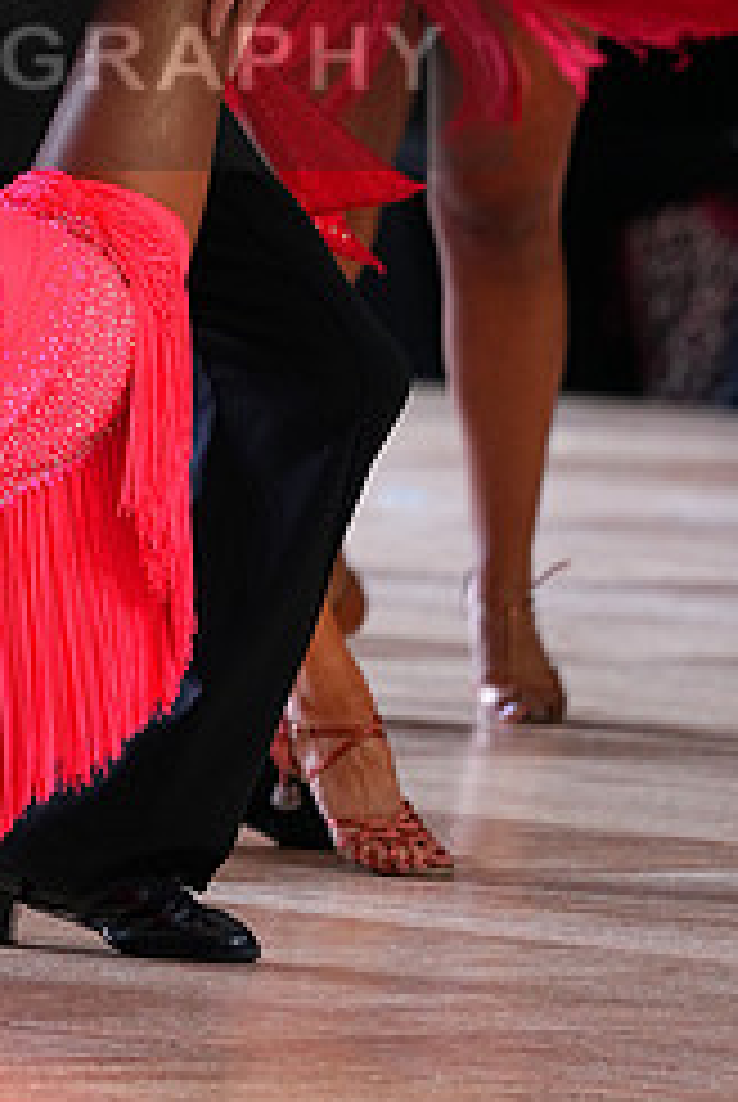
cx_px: -106
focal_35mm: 473
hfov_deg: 2.9
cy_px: 22
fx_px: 14503
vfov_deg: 4.3
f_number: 4
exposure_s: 1/400
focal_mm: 200
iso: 2500
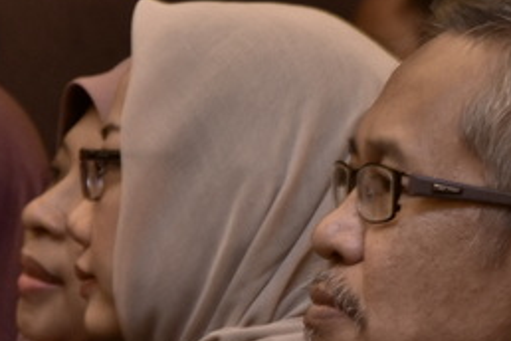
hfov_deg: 4.8
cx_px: 402
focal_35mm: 428
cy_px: 436
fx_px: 6075
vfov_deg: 3.2
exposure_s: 1/30
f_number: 7.1
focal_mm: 92
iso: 1000
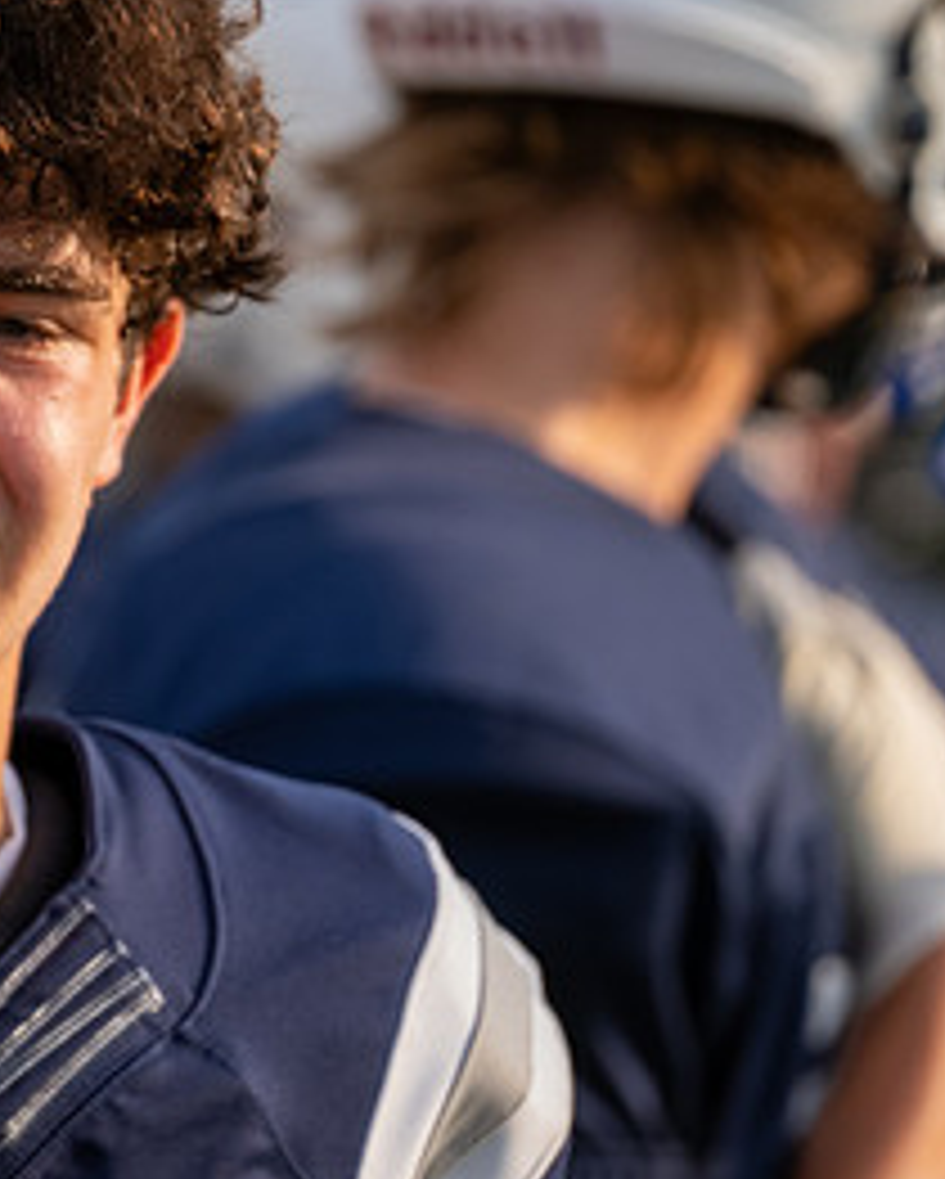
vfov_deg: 2.4
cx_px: -171
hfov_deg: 1.9
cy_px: 558
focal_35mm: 822
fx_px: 28704
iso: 500
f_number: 5.6
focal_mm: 396
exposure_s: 1/1000
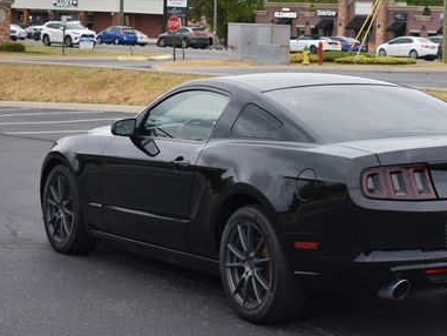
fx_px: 1253
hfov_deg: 20.0
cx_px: 370
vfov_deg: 15.2
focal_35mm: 97
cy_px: 117
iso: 400
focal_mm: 40
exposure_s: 1/250
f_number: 5
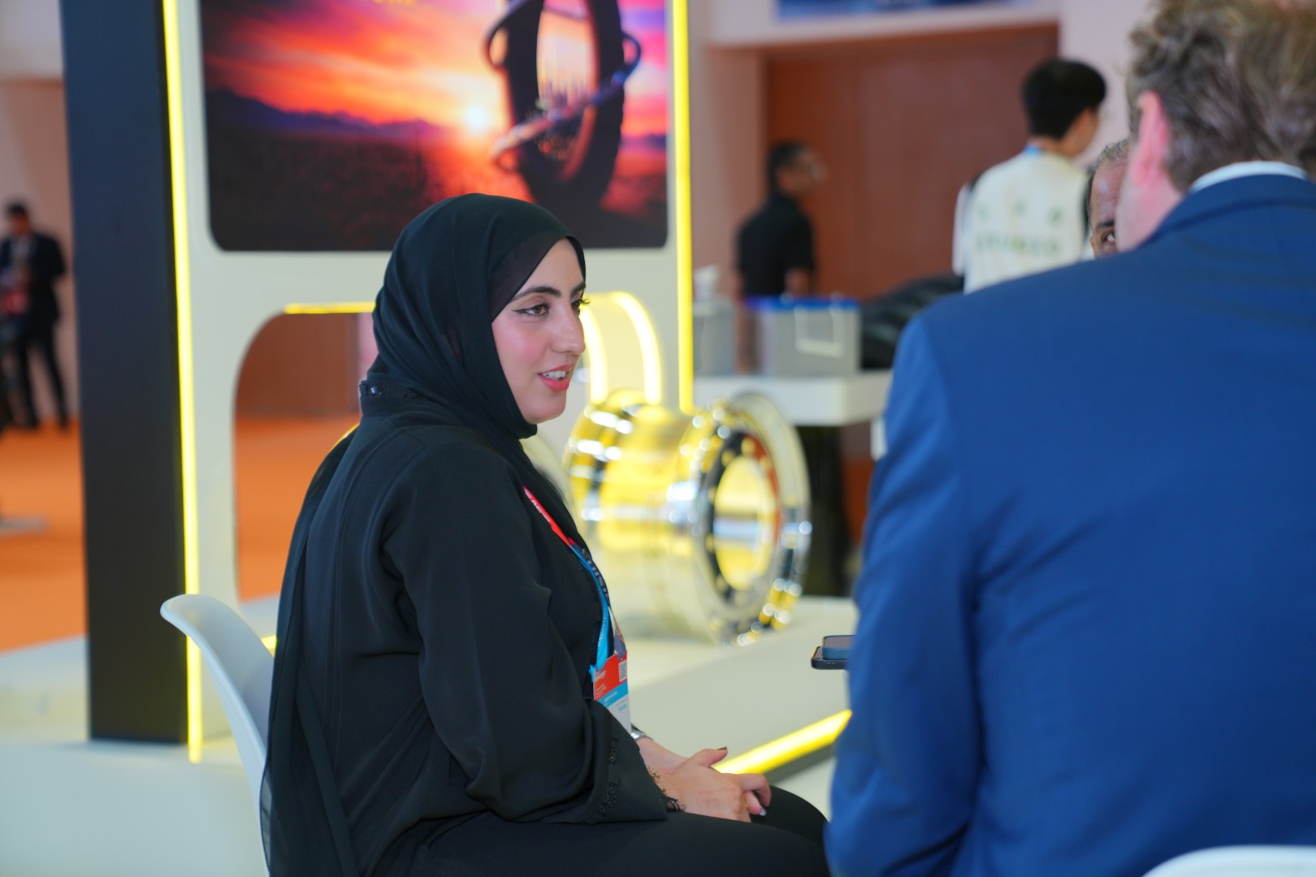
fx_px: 2559
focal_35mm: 70
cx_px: 658
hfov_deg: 28.8
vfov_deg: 19.5
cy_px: 438
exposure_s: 1/160
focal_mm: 70
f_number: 2.8
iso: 400
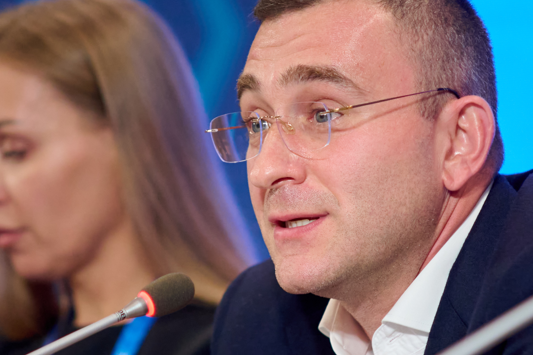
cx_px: 294
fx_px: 5551
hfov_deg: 5.5
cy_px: 211
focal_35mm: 375
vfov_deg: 3.7
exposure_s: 1/400
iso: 3200
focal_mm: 150
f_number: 3.2
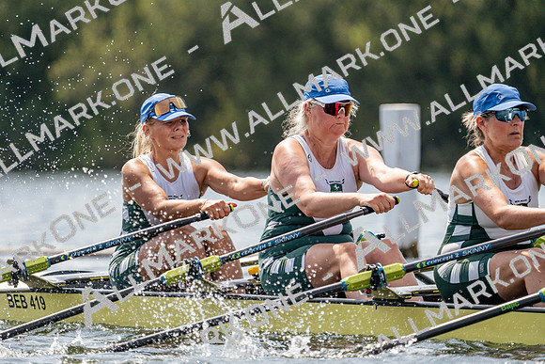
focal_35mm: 529
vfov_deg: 2.6
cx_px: 272
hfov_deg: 3.9
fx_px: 8010
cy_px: 182
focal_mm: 529
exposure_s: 1/1600
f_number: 6.3
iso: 320
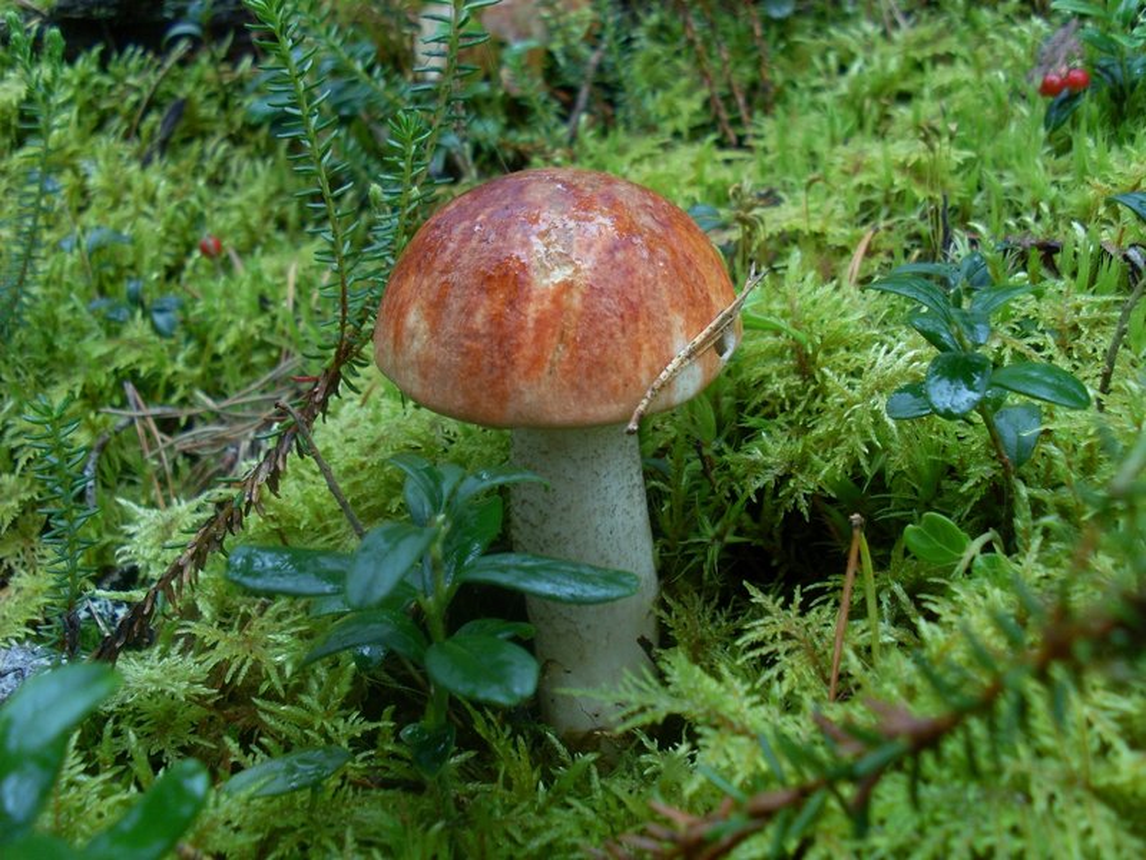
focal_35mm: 38
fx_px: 1258
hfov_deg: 49.0
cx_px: 573
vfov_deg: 37.7
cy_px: 430
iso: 100
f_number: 3
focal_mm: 6.3
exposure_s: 1/90
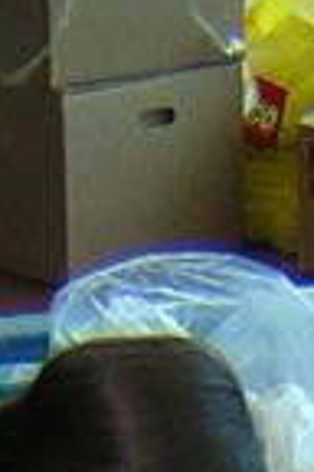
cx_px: 226
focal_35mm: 267
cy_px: 1328
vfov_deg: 7.0
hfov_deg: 5.1
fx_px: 3493
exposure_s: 1/60.1
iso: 163
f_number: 2.6
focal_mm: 4.7
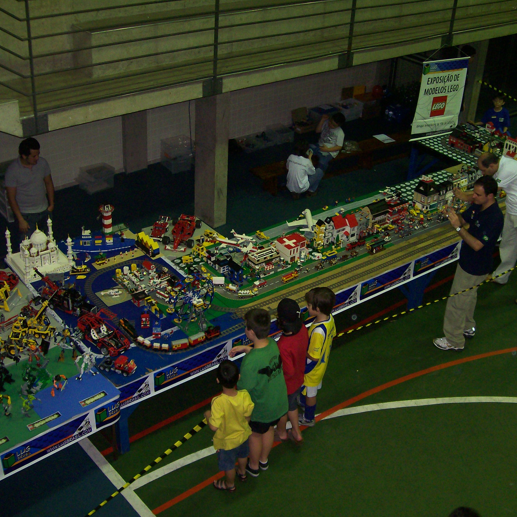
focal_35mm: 43
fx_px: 727
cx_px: 282
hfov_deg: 39.1
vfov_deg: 39.2
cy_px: 262
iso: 140
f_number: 2.7
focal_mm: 6
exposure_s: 1/64
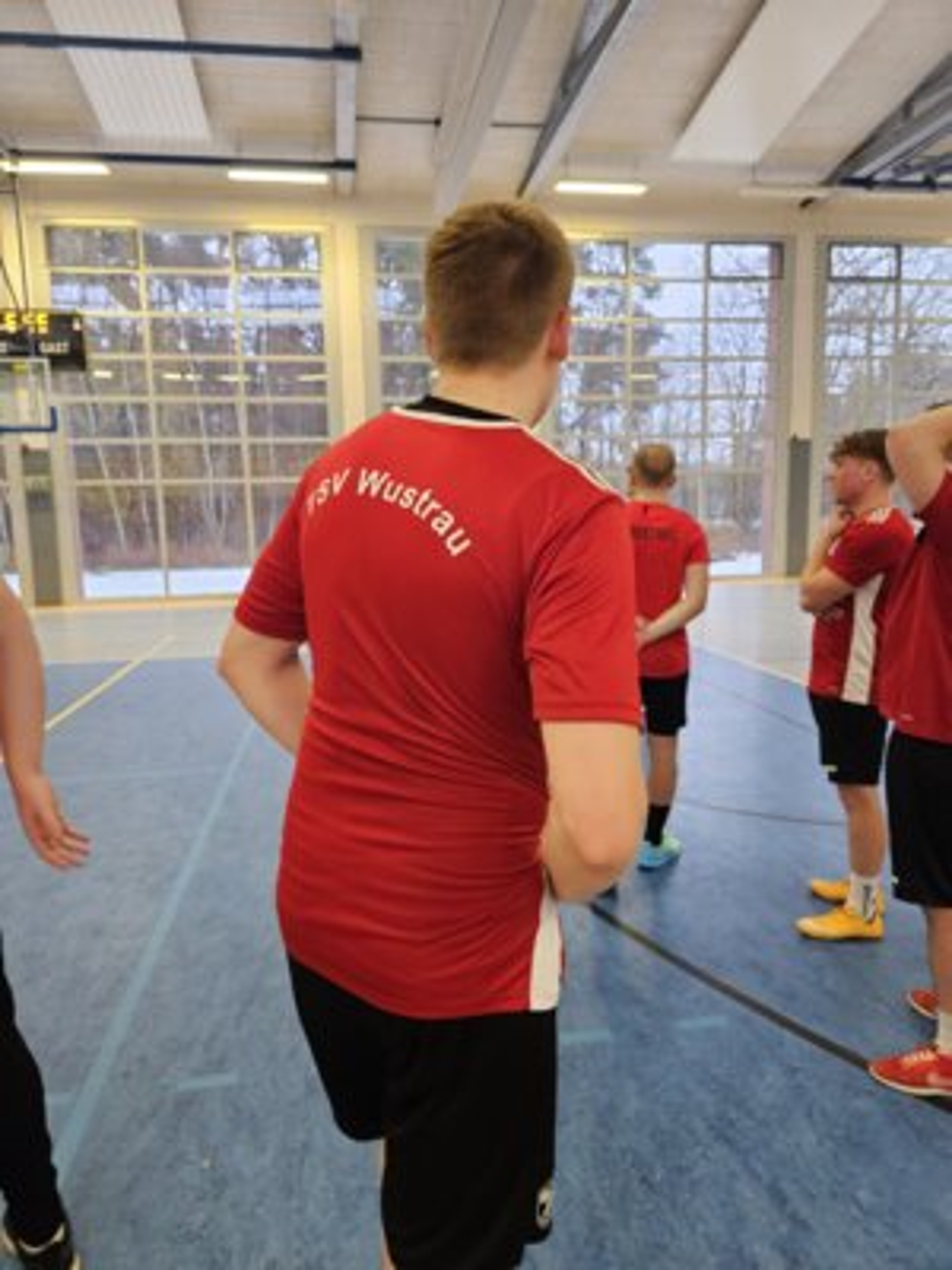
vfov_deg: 73.9
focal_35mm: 23
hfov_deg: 58.9
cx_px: 476
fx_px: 843
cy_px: 635
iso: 640
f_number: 1.8
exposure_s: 1/100
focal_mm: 5.4
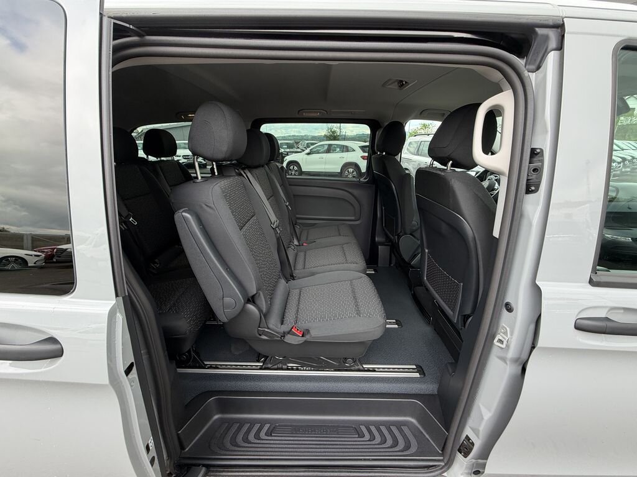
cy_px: 238
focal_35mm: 14
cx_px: 318
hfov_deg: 102.1
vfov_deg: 85.7
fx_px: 258
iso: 64
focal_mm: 2.22
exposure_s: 1/121
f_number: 2.2
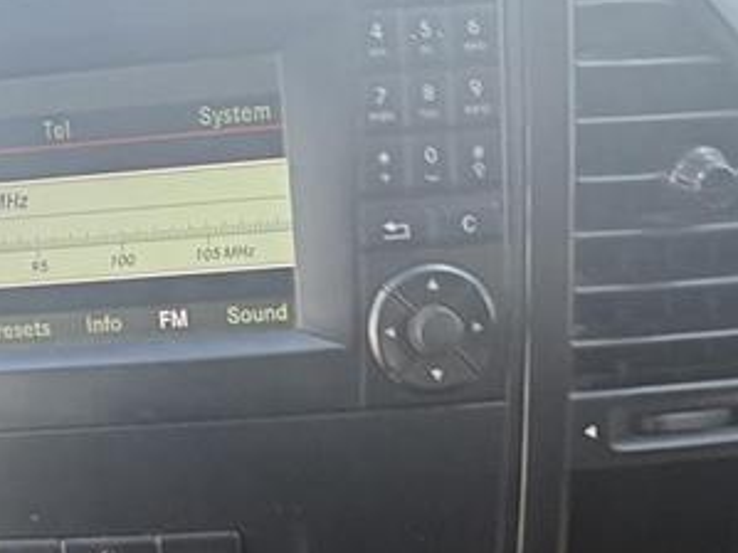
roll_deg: -3.5
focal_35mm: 42
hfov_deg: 44.6
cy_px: 462
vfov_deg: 33.1
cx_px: 306
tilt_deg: -28.5
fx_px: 895
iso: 200
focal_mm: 2.22
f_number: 2.2
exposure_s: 1/99
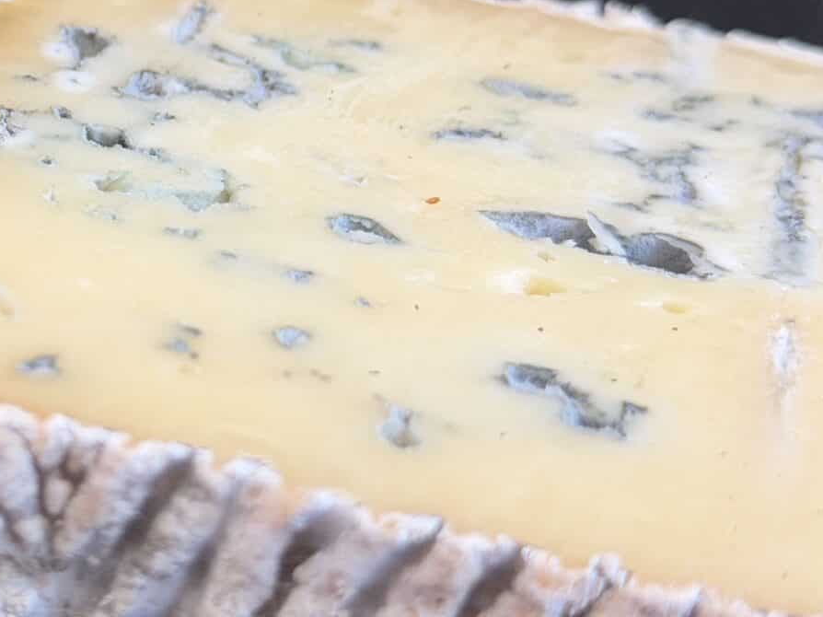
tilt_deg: -25.1
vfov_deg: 13.5
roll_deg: +2.0
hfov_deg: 17.3
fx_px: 2615
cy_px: 263
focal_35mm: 110
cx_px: -74
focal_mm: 6.76
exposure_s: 1/65
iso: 100
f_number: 1.78
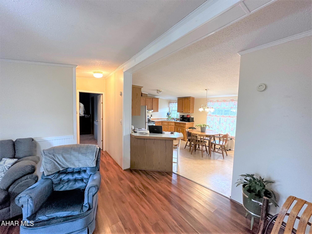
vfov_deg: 85.7
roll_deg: -1.6
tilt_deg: -5.0
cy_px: 117
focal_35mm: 14
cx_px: 156
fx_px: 126
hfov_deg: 102.1
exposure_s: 1/120
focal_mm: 2.22
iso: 250
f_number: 2.2
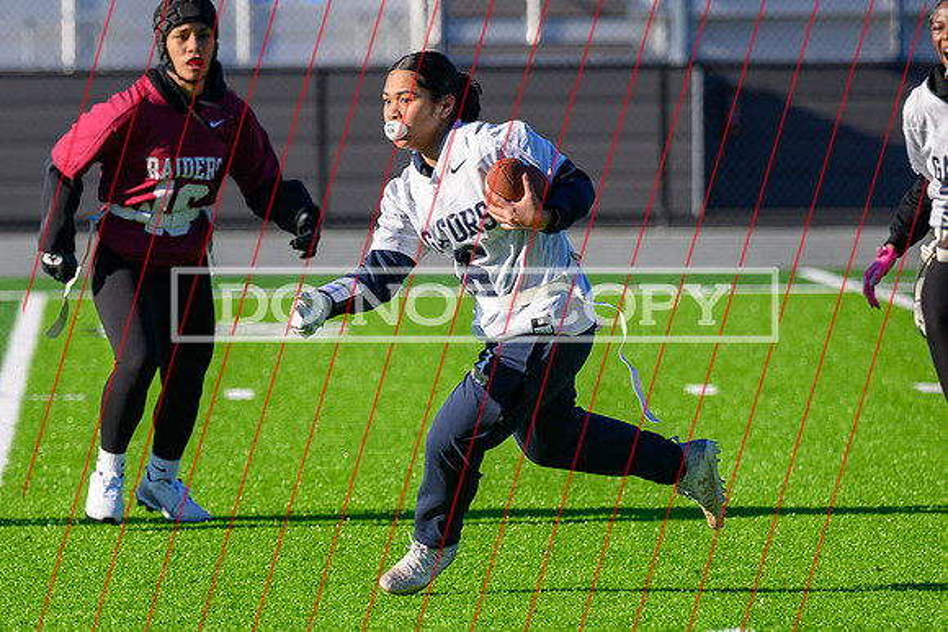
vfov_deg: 3.7
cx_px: 302
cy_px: 562
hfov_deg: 5.5
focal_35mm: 373
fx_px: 9824
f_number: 4
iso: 250
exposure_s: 1/1600
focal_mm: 190
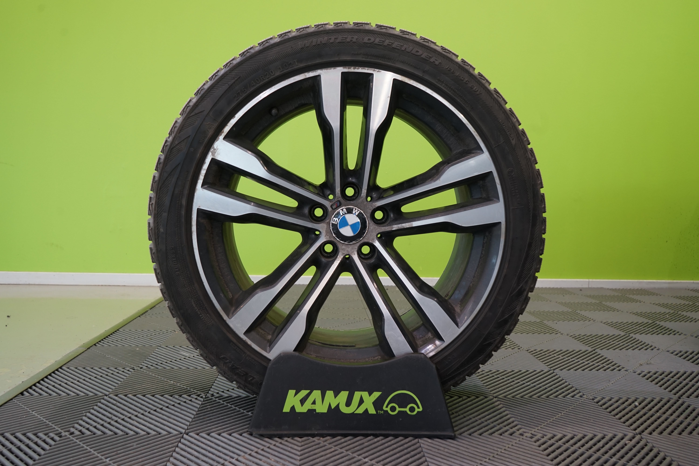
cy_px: 233
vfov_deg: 43.6
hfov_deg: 61.9
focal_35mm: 30
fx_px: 582
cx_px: 350
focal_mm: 30
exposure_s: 1/30
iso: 640
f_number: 6.3
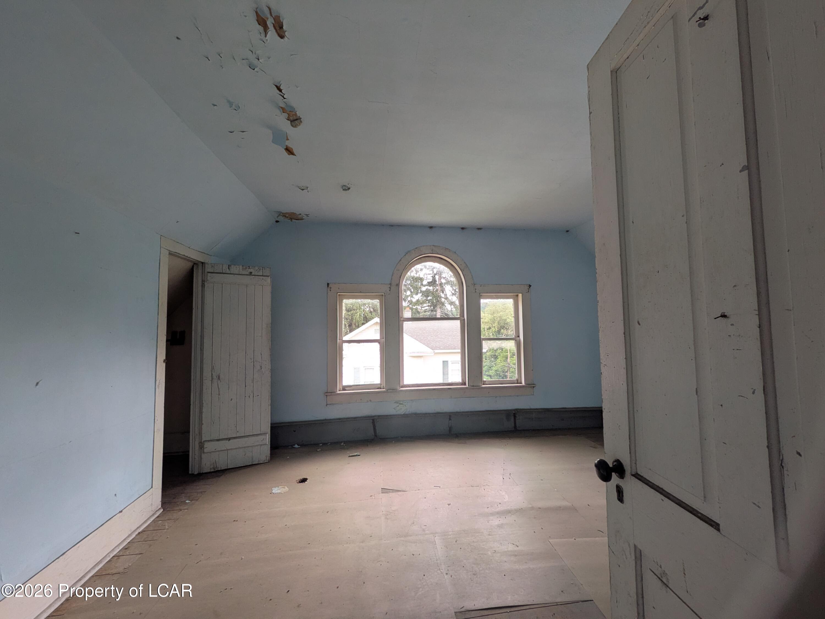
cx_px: 412
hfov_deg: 102.1
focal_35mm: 14
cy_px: 310
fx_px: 334
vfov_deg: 85.7
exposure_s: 1/120
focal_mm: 1.83
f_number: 2.2
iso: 74
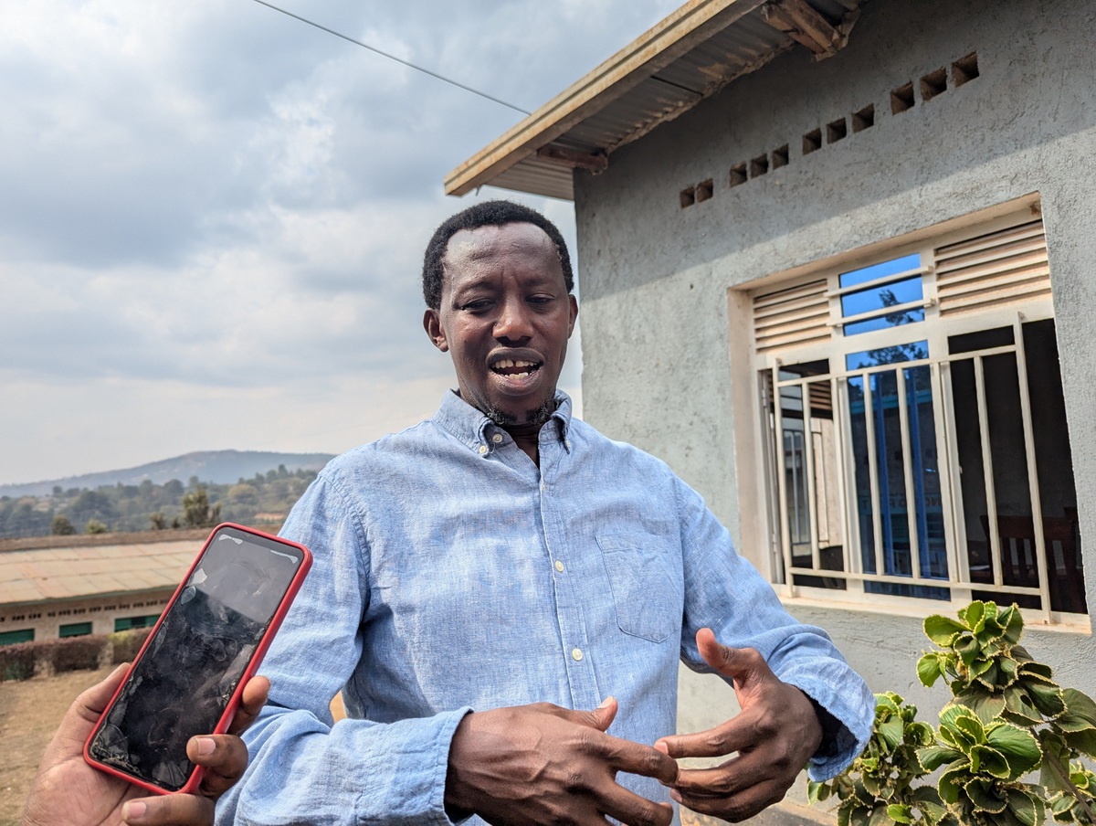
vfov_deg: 57.0
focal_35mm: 24
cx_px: 548
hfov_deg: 71.5
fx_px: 761
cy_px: 413
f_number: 1.85
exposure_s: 1/1217
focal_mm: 6.81
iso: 38
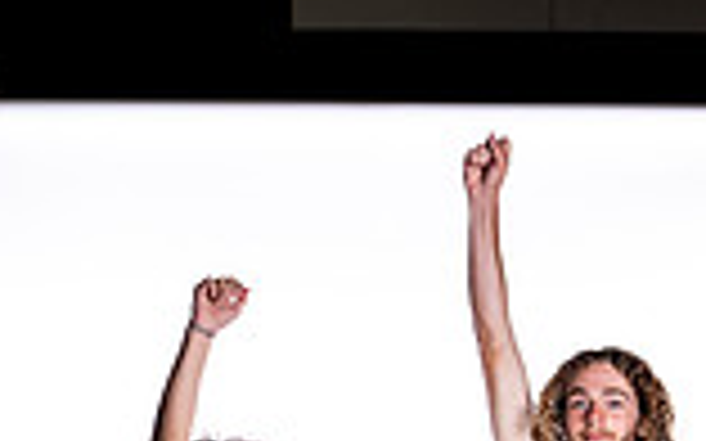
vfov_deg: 6.2
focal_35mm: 205
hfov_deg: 10.2
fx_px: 3943
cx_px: 432
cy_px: 958
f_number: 5.6
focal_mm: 70
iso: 400
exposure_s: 1/250
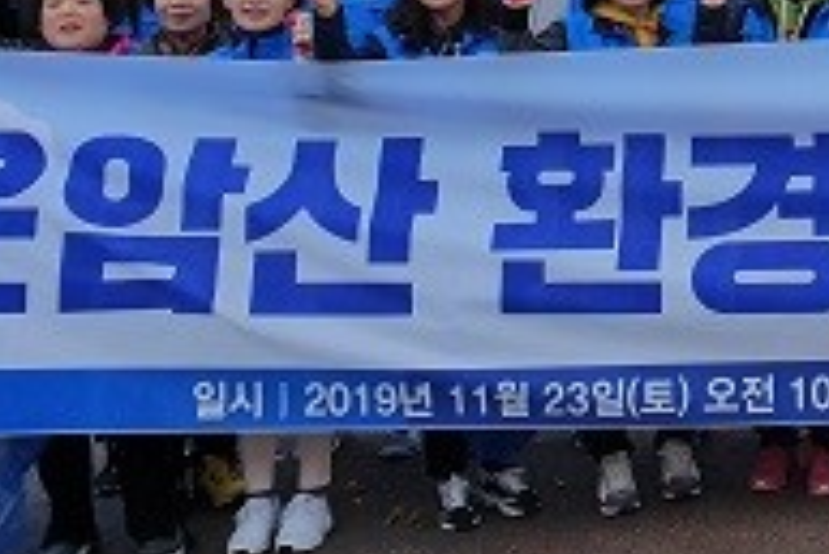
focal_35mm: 77
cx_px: 966
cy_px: -13
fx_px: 1774
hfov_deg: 24.1
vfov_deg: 17.3
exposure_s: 1/415
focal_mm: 4.32
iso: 50
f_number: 2.4
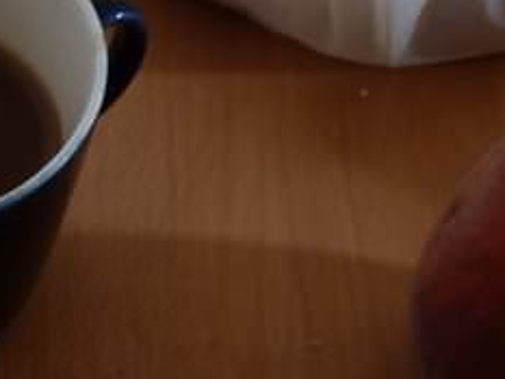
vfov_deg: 12.0
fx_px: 1606
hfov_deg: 17.6
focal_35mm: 110
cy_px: 760
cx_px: 39
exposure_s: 1/30
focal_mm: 4.1
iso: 160
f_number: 3.3
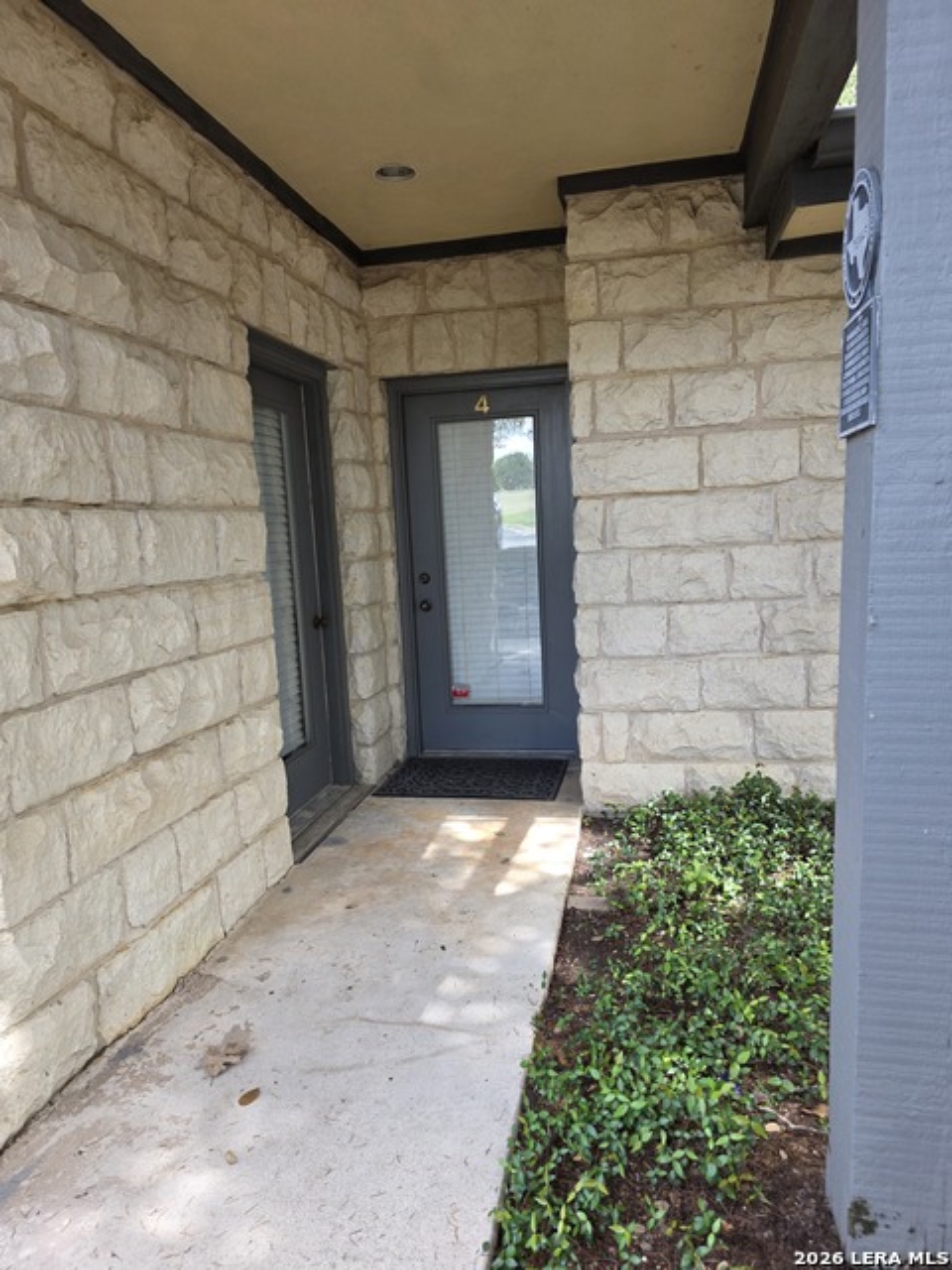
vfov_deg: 73.9
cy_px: 635
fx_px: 843
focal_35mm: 23
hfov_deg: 58.9
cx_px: 476
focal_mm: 6.3
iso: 50
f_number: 1.7
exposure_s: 1/180
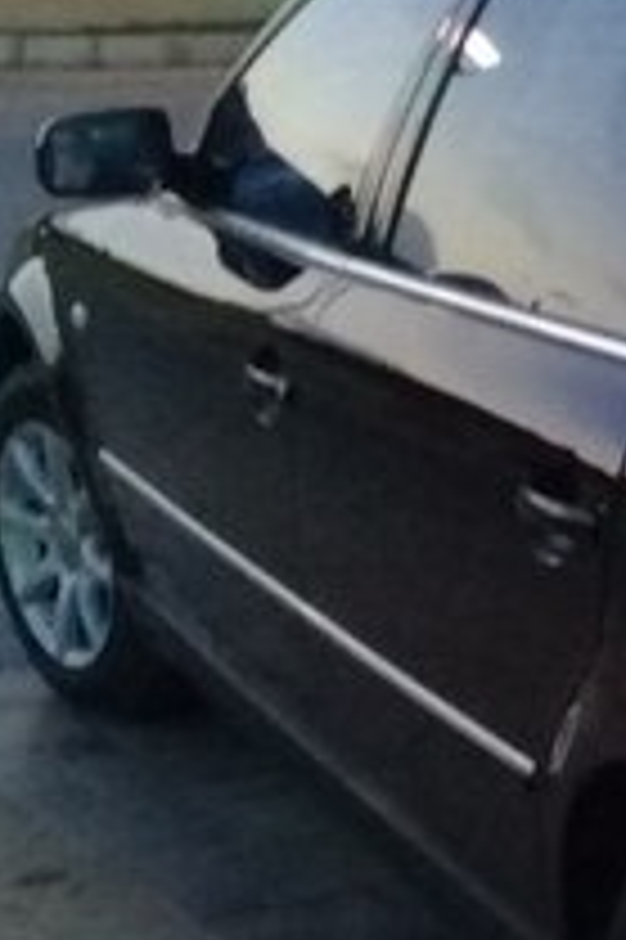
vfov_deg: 19.9
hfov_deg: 12.1
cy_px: 722
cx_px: 1189
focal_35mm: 102
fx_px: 2665
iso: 500
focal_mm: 3.3
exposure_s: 1/17
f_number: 2.2
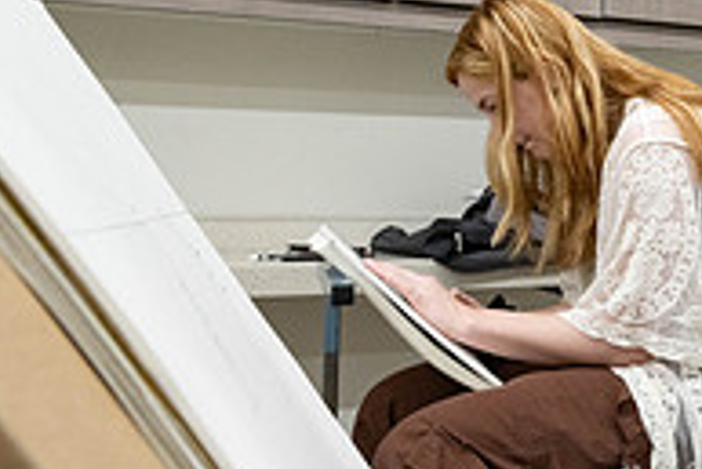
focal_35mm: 48
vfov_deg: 27.9
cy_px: 147
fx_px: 937
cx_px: 720
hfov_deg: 36.4
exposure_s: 1/100
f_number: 7.1
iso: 1250
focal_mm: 16
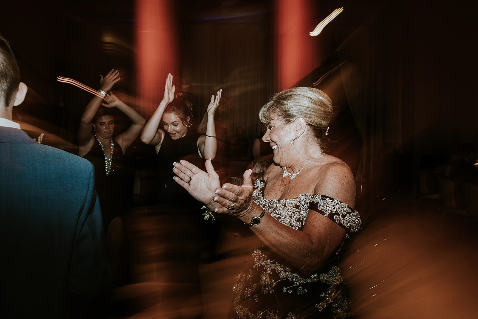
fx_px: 345
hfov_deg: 69.3
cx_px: 259
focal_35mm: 26
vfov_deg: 49.5
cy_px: 146
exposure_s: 1/6
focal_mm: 24
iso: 320
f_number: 7.1
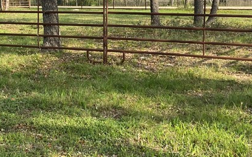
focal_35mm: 68
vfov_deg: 18.9
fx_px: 467
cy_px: 26
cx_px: 103
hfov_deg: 30.1
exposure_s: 1/927
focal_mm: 4.25
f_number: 1.8
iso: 32
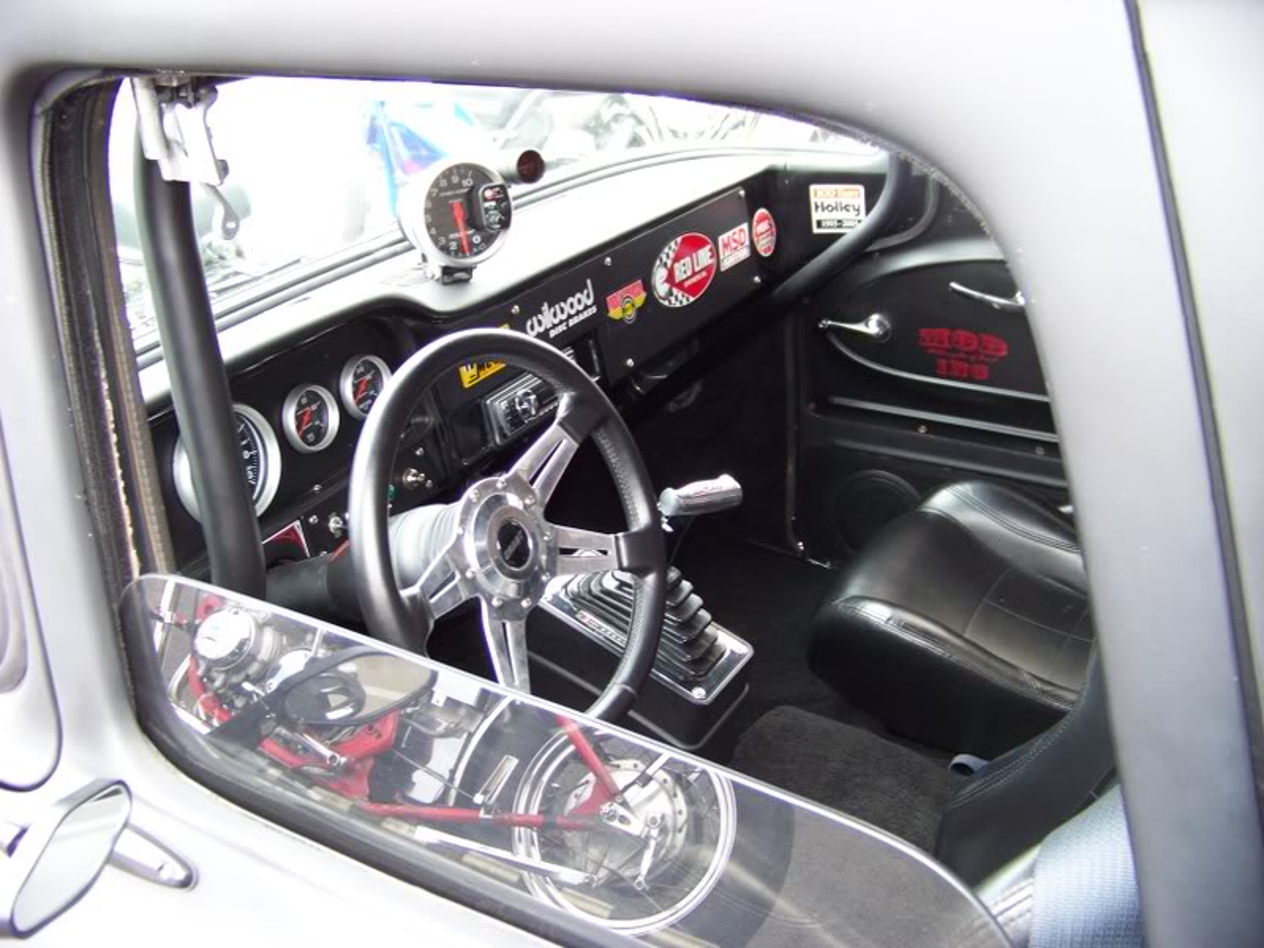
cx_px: 632
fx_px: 1315
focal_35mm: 36
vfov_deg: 39.7
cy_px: 474
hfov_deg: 51.4
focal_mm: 5.85
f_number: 2.8
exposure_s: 1/30
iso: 108
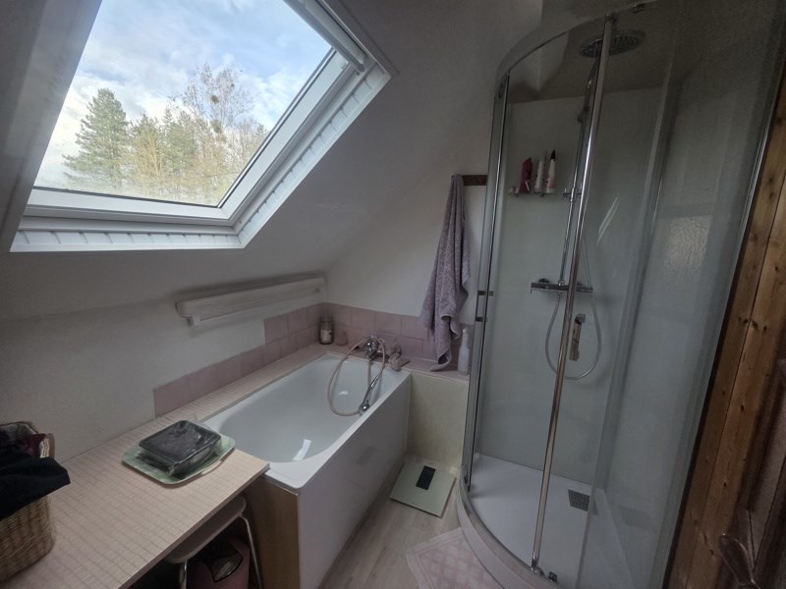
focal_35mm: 13
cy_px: 294
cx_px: 393
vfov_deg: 89.9
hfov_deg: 106.2
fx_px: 295
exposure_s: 1/109
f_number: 2.2
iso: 50
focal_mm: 2.2
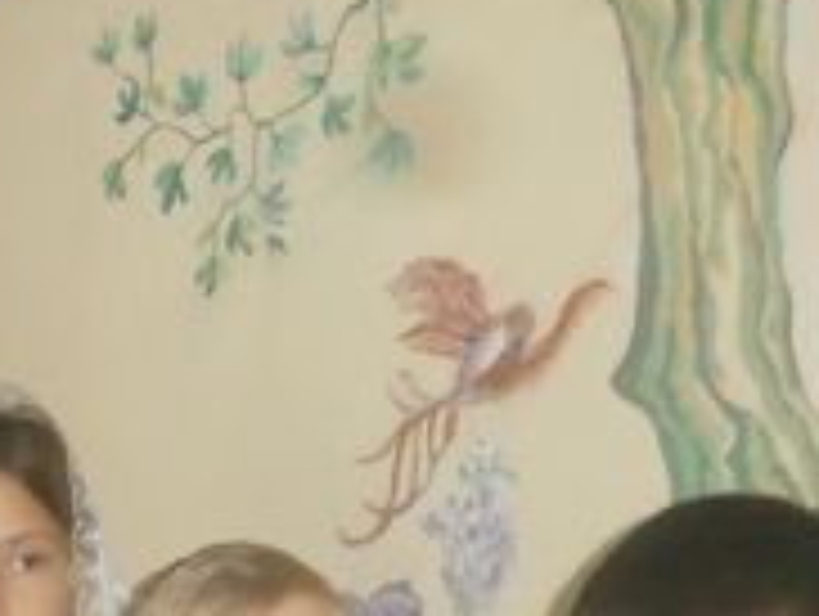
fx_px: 2701
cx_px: -544
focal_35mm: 114
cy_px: 814
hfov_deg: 15.4
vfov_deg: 12.6
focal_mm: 4.7
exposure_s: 1/250
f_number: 2.8
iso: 400
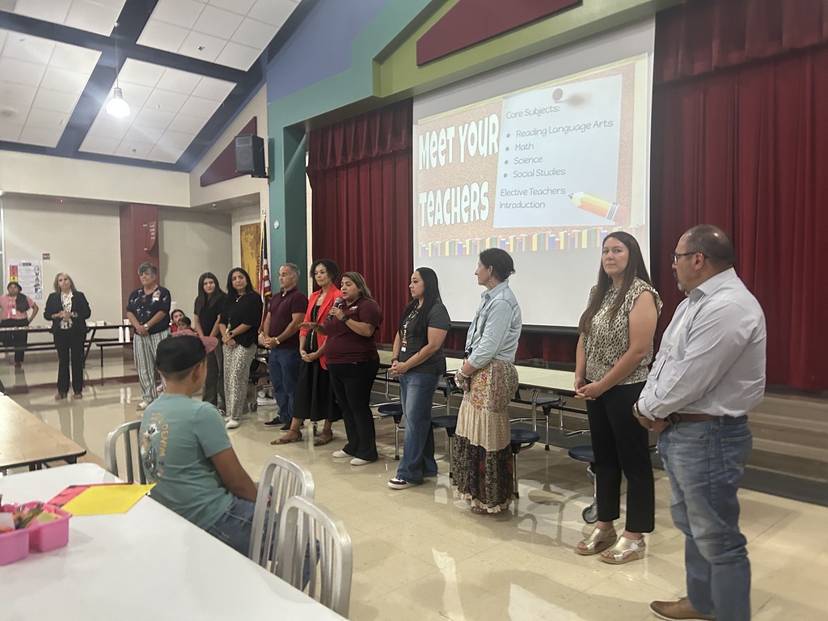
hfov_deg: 67.3
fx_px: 622
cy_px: 310
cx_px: 414
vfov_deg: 53.1
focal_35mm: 26
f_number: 1.5
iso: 400
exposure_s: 1/60
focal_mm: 5.7
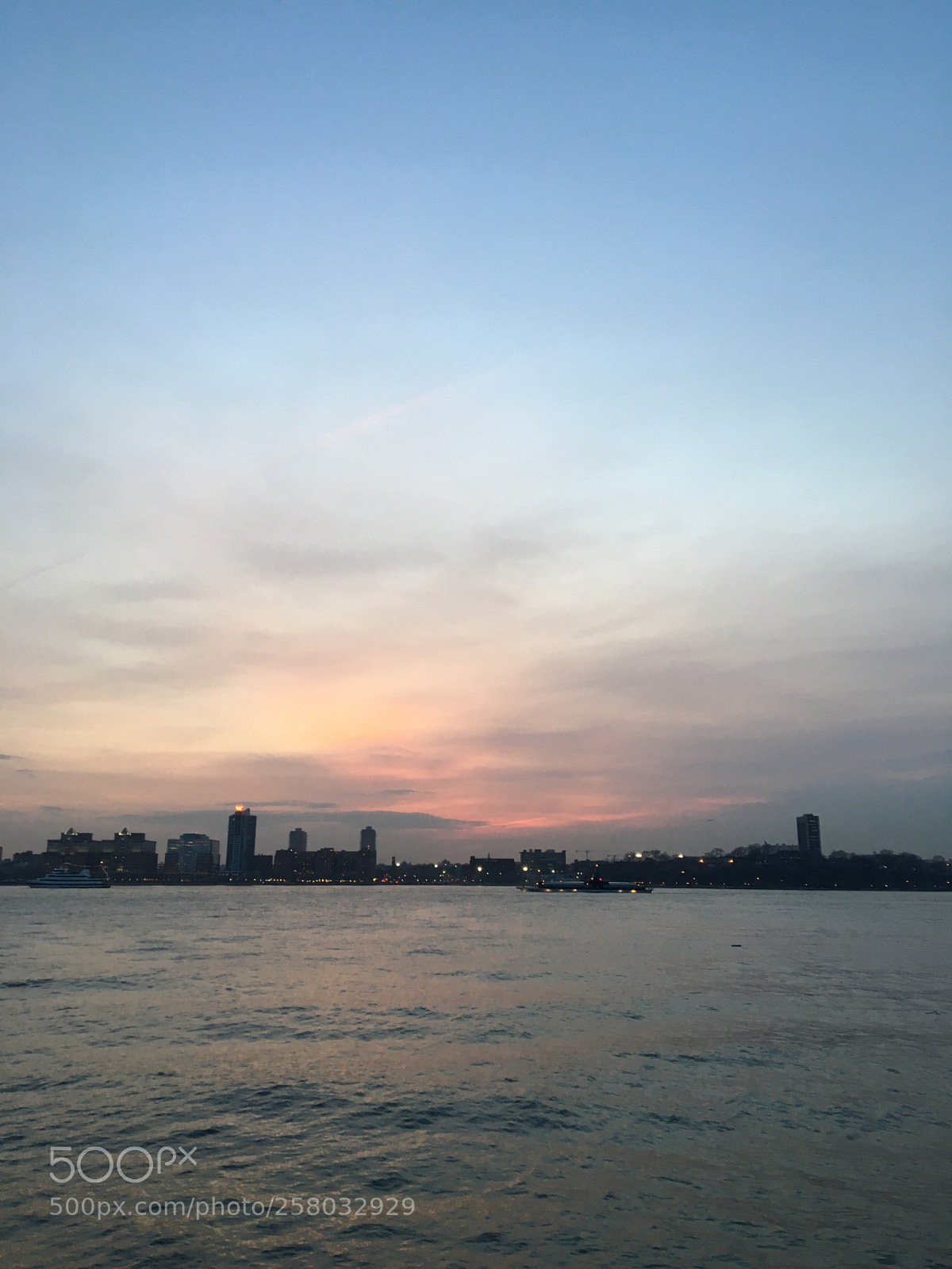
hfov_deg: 48.2
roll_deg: -0.3
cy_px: 634
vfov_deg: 61.7
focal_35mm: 29
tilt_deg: +14.3
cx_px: 476
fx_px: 1063
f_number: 2.2
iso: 32
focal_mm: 4.15
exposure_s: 1/40
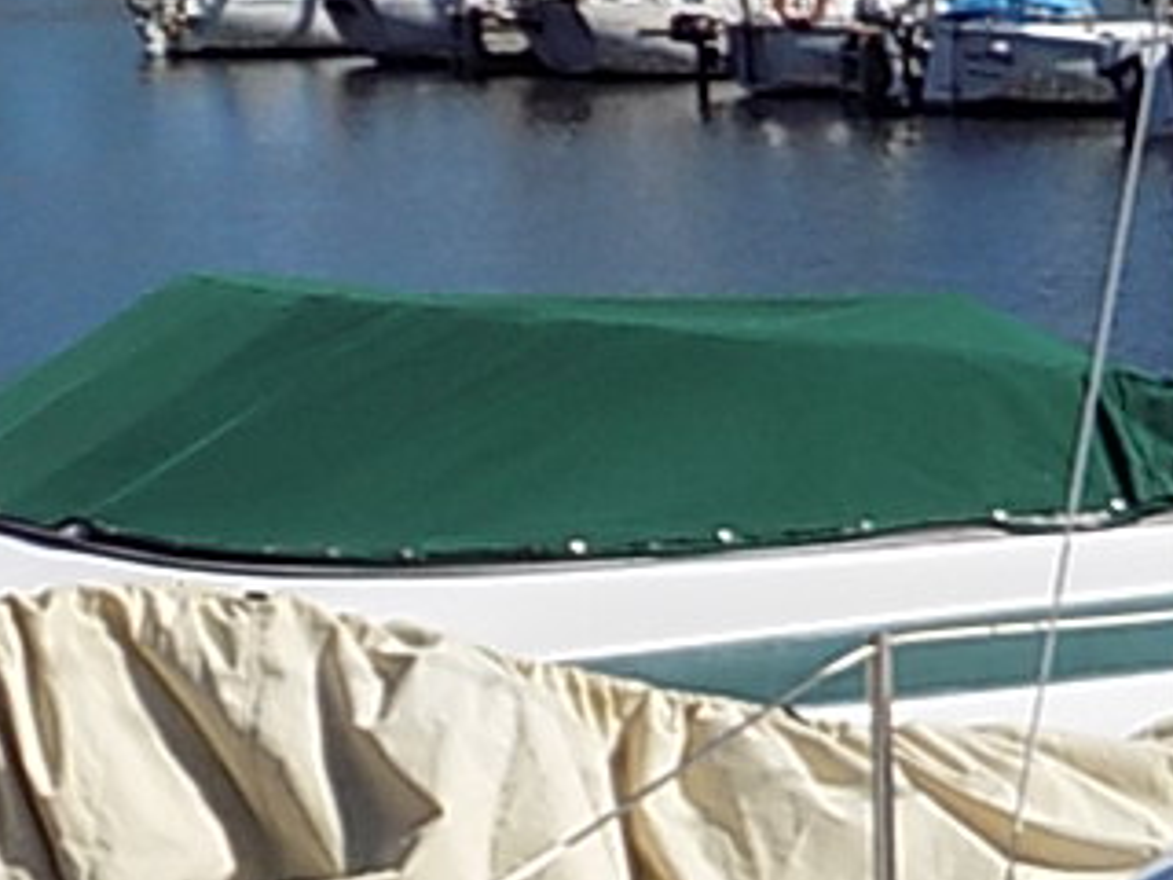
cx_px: 1397
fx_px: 3897
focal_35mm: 115
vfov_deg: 12.3
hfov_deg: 16.4
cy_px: 1261
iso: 80
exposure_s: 1/160
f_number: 9.9
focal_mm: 4
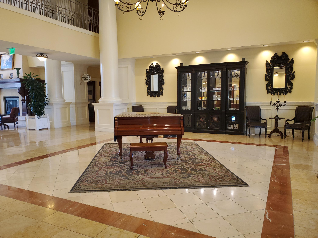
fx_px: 239
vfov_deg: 53.1
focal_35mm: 26
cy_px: 119
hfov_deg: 67.3
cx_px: 159
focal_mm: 4.3
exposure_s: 1/24
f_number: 2.4
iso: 125
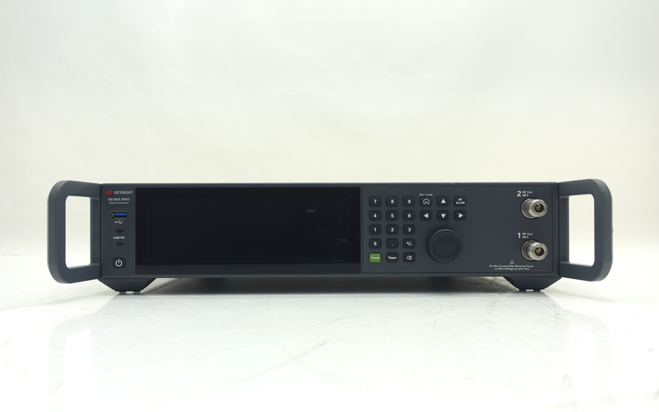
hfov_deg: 59.7
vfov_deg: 39.4
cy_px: 219
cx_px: 328
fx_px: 575
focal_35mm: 32
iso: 100
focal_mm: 11.22
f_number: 3.2
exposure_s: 1/20
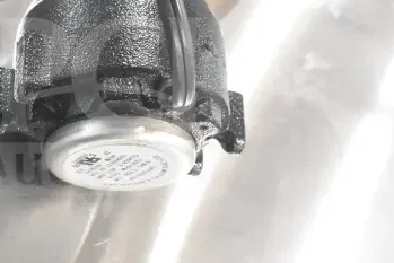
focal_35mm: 63
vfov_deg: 21.6
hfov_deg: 31.3
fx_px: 690
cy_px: 107
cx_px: 98
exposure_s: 1/125
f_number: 5.6
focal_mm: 24
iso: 6400
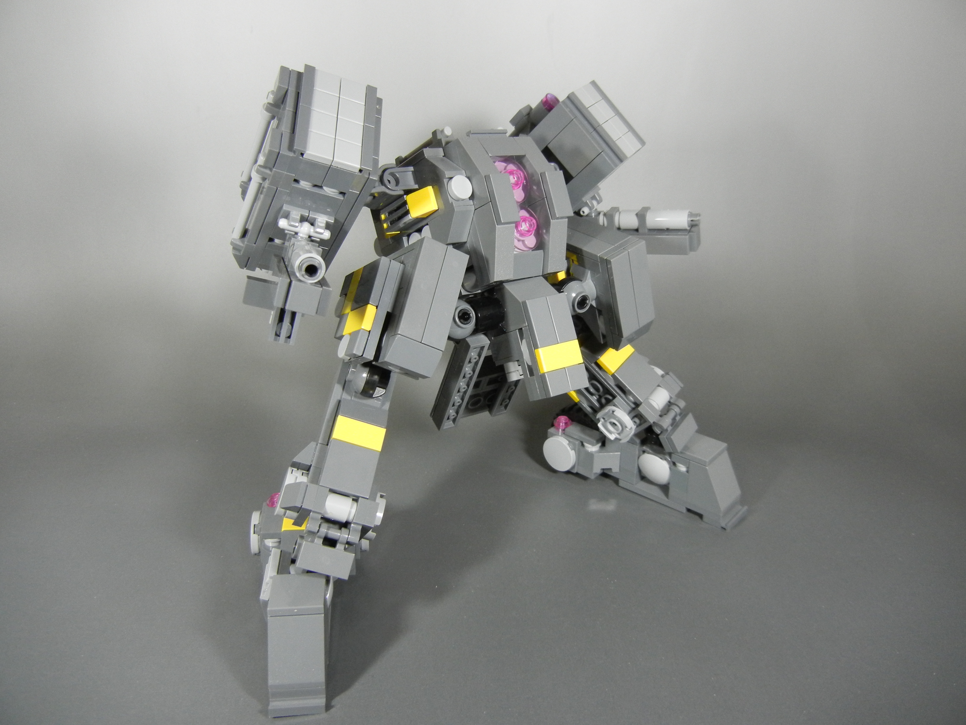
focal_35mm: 30
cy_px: 362
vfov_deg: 46.8
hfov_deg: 60.0
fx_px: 837
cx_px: 483
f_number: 3.5
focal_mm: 5.4
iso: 400
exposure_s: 1/39.5
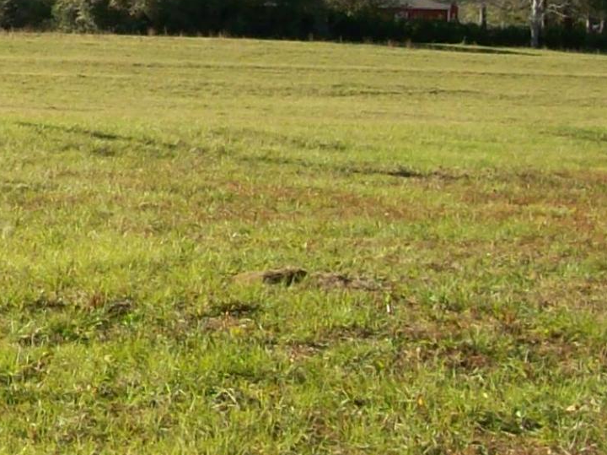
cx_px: -372
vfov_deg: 9.8
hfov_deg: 12.4
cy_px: -2
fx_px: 2629
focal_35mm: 150
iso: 80
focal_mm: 6
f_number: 4.8
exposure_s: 1/317
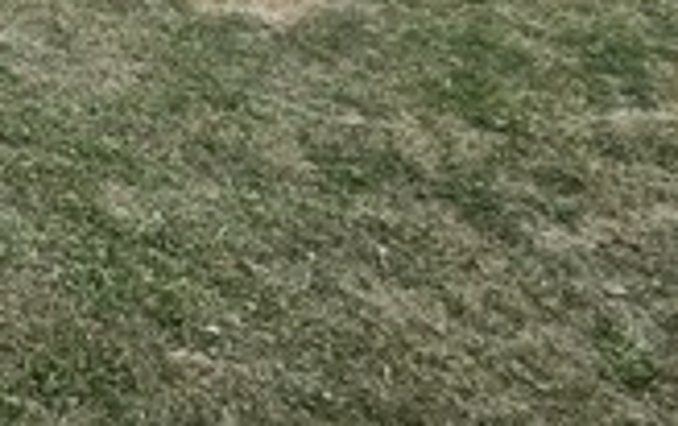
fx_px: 1036
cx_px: -519
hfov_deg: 22.5
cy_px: -153
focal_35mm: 56
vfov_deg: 20.8
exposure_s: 1/60
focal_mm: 2.2
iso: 400
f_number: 2.2
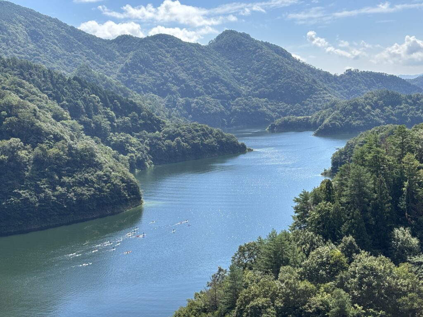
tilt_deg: -5.7
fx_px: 635
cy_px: 158
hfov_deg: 36.8
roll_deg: +3.0
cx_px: 212
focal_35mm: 52
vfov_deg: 28.0
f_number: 1.6
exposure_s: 1/1328
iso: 32
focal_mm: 5.96
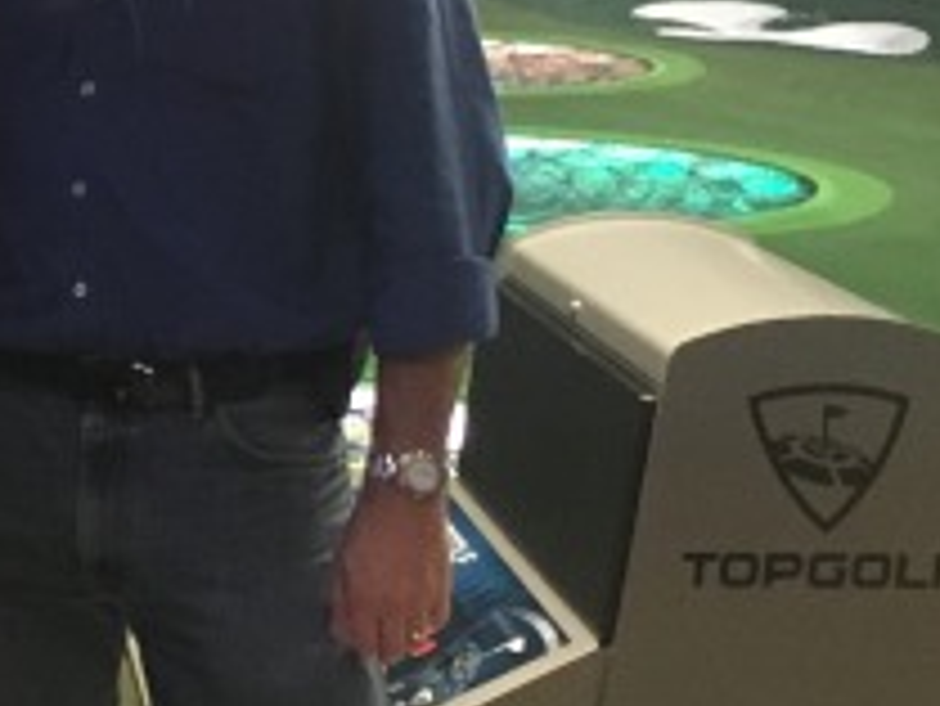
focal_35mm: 111
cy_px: 85
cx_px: -121
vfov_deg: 13.3
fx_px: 3016
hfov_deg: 17.1
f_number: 2.2
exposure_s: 1/15
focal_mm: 4.15
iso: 400
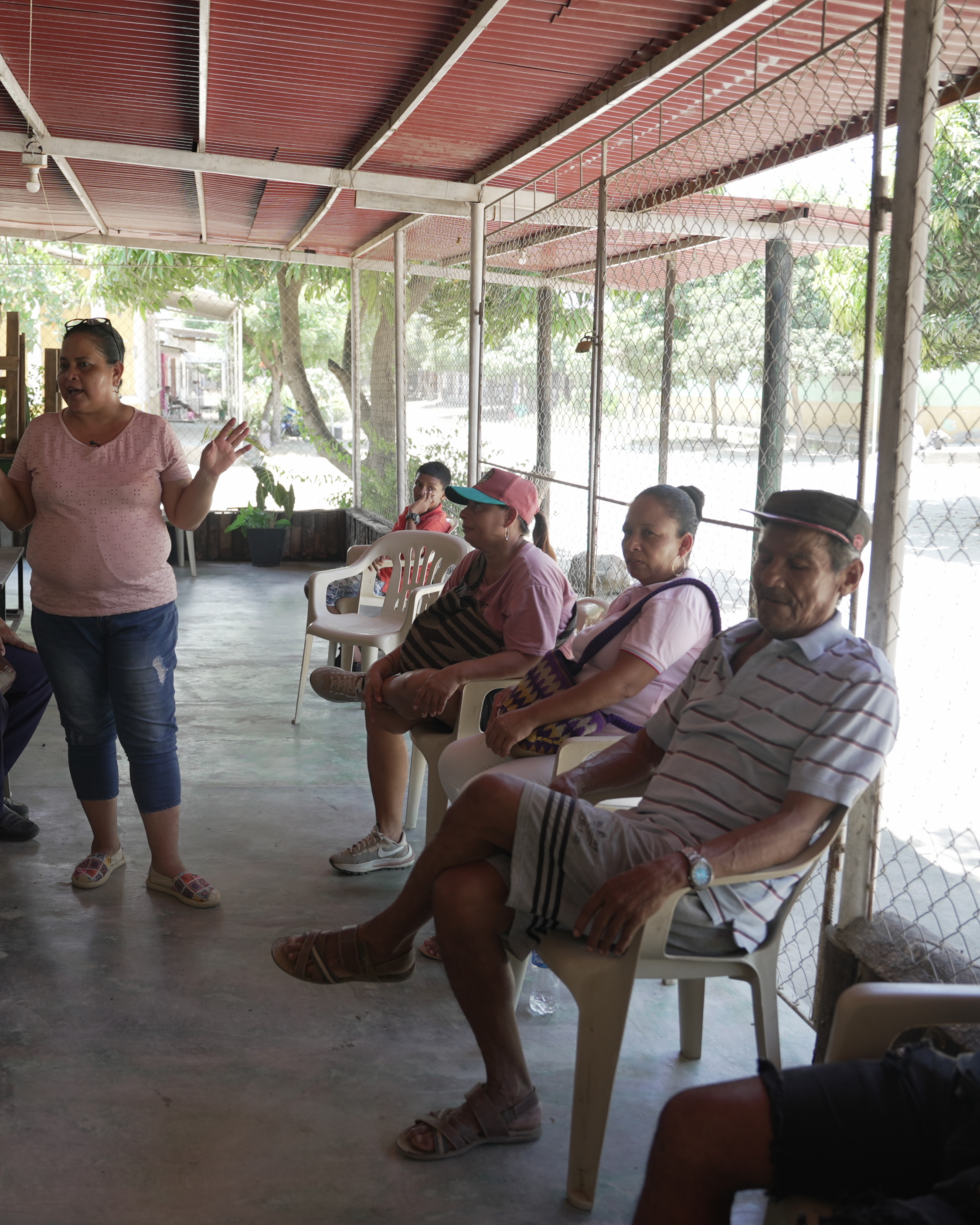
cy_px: 608
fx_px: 1233
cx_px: 231
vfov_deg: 52.8
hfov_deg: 41.9
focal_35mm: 34
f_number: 3.2
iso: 100
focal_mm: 24
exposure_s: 1/80
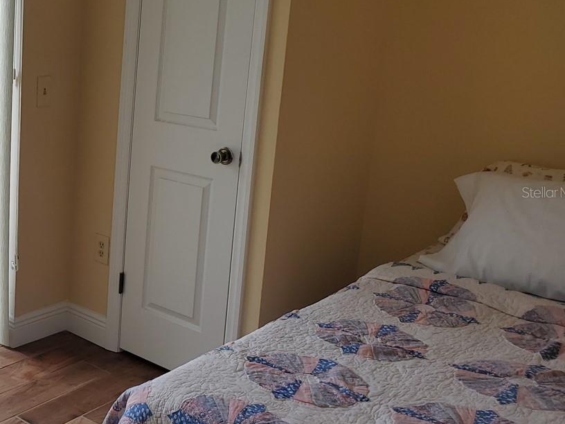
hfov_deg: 34.9
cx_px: 33
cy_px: 192
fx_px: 832
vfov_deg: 28.5
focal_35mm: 51
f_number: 2.4
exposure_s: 1/179
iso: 50
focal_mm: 4.3
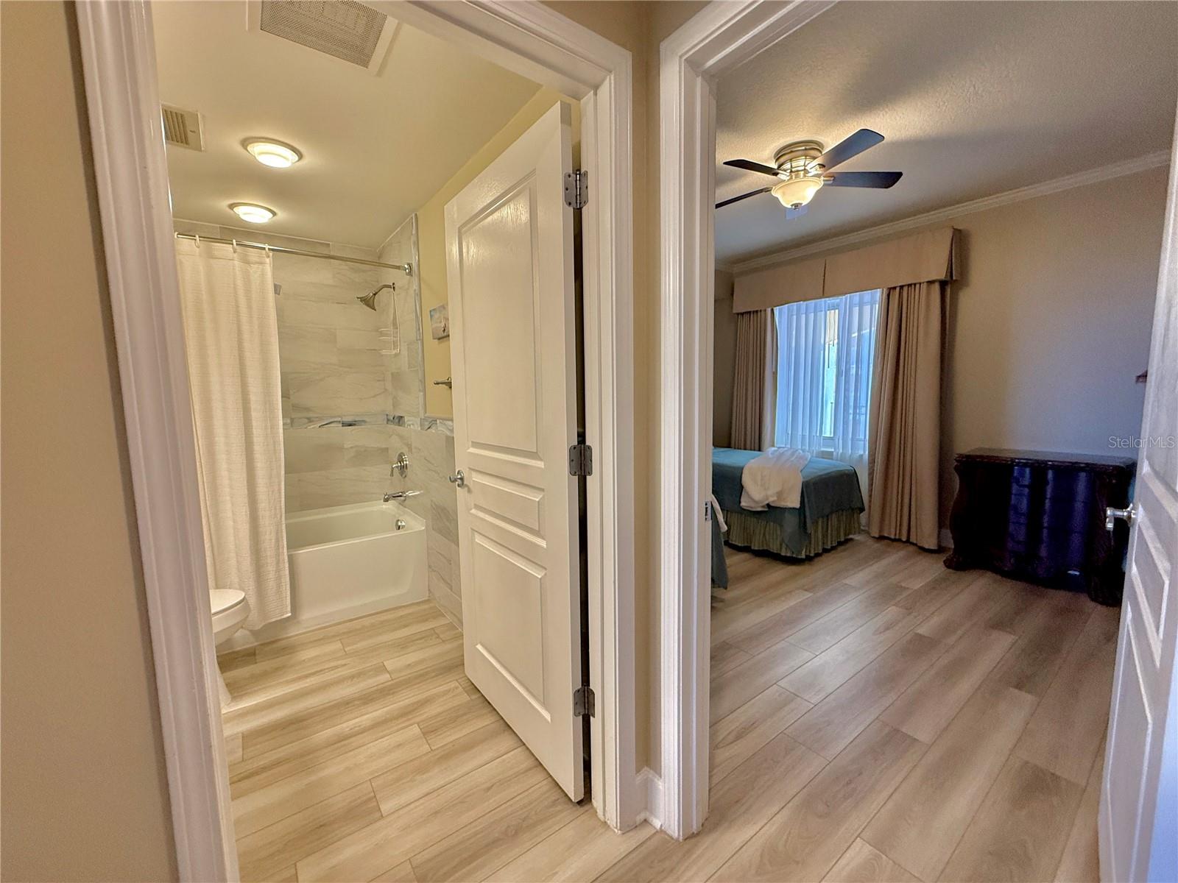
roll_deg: +0.7
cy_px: 442
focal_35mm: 14
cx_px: 589
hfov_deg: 102.1
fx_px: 476
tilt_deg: -4.9
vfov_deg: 85.7
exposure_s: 1/120
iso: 250
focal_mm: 2.22
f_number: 2.2
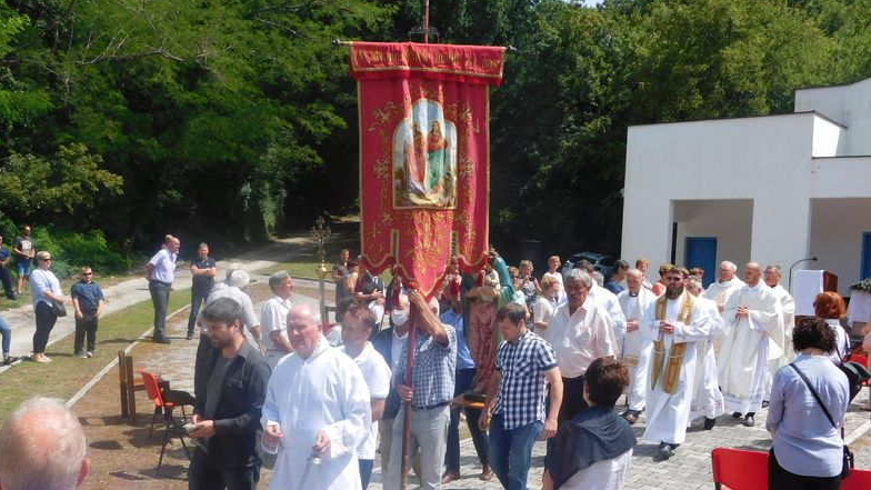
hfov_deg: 50.5
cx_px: 438
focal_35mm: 40
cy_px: 309
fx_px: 924
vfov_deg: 29.6
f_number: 3.5
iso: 125
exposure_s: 1/1000
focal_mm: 6.3
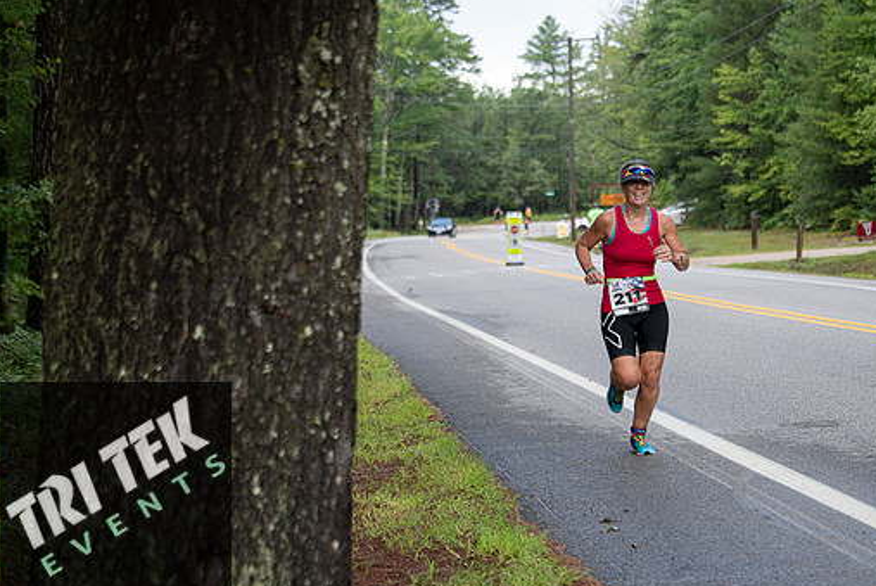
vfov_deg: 17.1
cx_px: 487
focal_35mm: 80
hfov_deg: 25.3
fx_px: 1948
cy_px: 293
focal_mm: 70
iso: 250
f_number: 3.5
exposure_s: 1/400
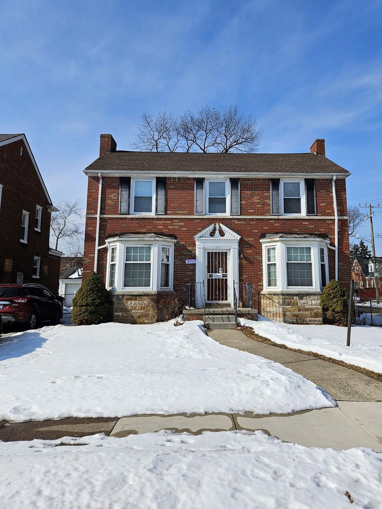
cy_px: 225
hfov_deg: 52.9
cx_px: 215
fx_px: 383
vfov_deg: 67.1
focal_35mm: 26
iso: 25
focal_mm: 5.4
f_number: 1.8
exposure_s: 1/3109
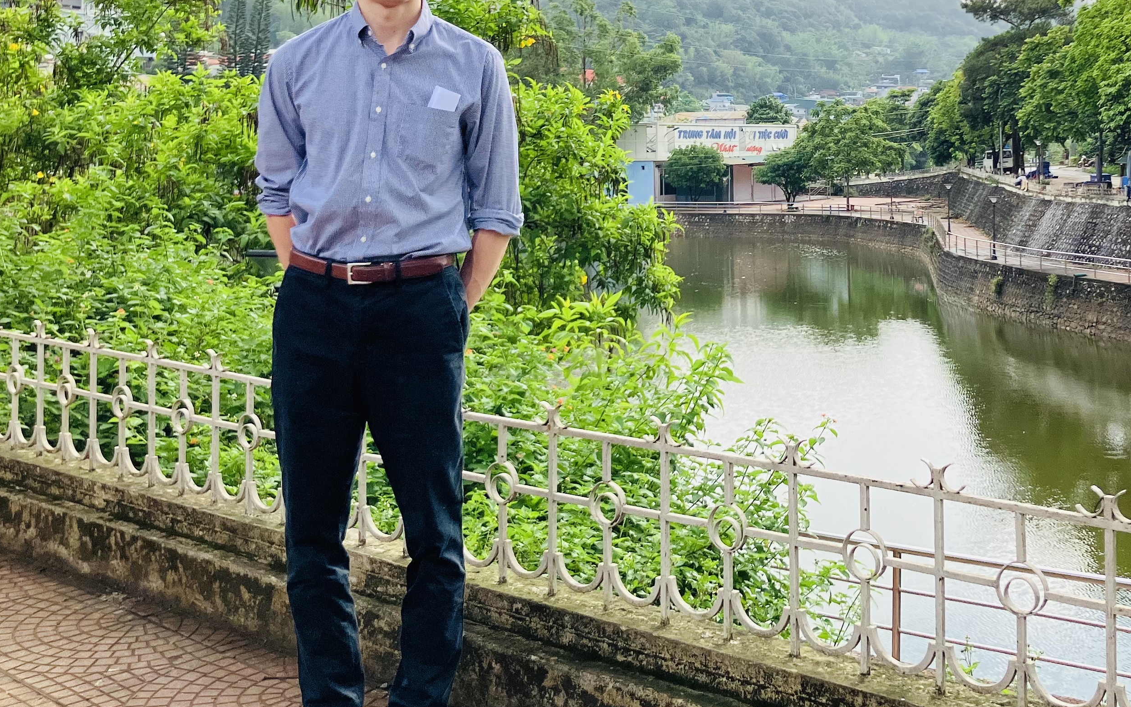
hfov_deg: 41.2
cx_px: 774
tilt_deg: +1.6
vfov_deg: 26.4
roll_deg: +0.8
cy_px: 140
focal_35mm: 48
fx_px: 1479
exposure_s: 1/1869
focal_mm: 3.99
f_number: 1.8
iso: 32
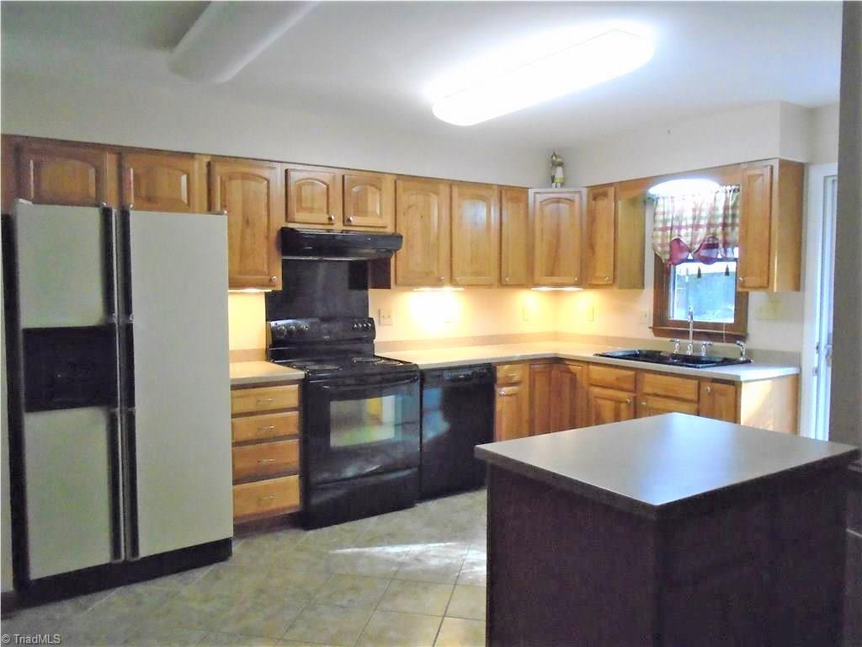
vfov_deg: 53.1
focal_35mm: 26
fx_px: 647
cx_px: 431
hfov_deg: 67.3
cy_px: 324
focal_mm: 4.6
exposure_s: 1/60
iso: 1000
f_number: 3.2
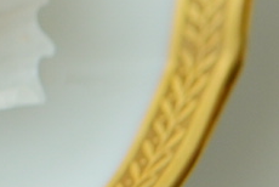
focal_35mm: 316
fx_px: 2452
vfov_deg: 4.3
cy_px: -146
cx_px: -355
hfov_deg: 6.3
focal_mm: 30
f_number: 2.8
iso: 250
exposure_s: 1/60
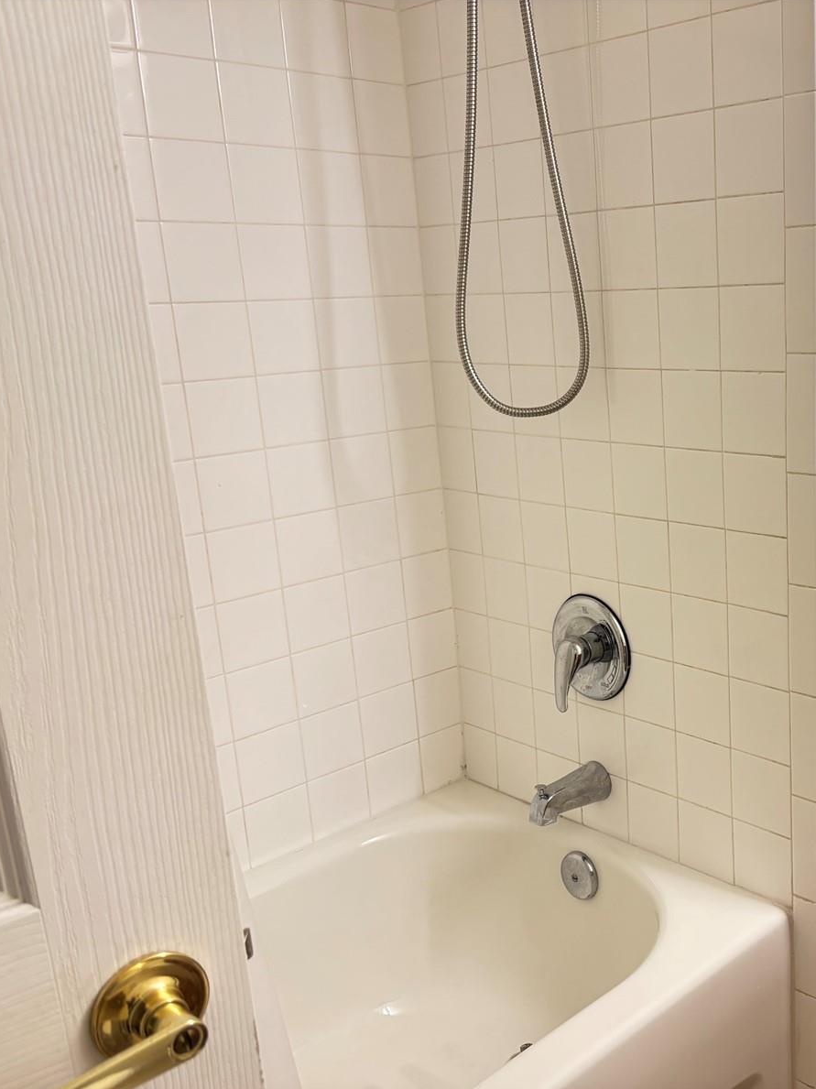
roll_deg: +2.2
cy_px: 547
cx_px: 713
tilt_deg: -13.8
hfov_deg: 38.3
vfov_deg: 52.6
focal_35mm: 35
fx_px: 1101
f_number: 1.6
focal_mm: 5.96
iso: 125
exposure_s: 1/60
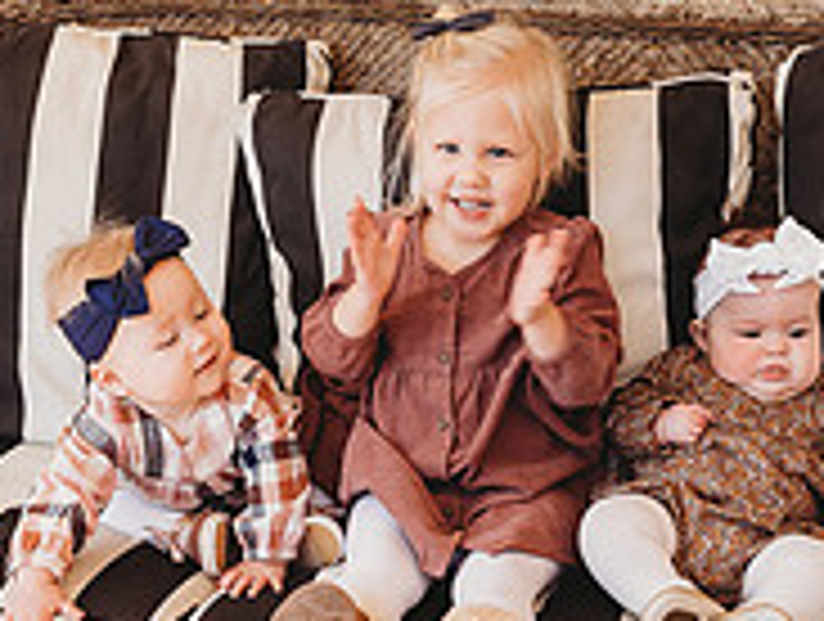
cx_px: 369
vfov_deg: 20.1
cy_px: 434
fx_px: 1741
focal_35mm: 73
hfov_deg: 26.6
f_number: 4.5
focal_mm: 24
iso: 400
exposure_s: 1/100
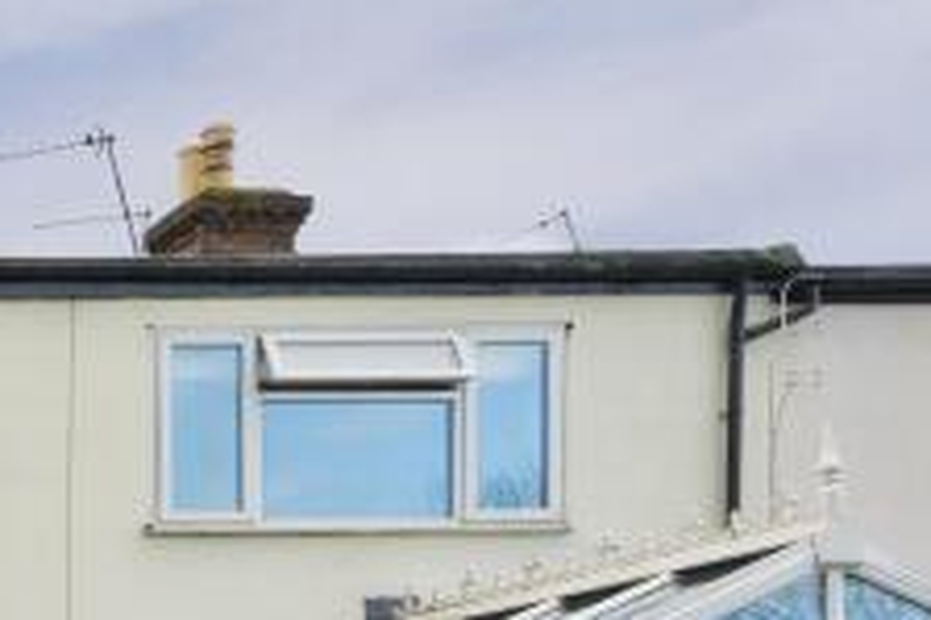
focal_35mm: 64
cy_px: 647
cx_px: -831
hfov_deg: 20.1
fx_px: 1654
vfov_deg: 20.4
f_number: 9
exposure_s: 1/160
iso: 500
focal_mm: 14
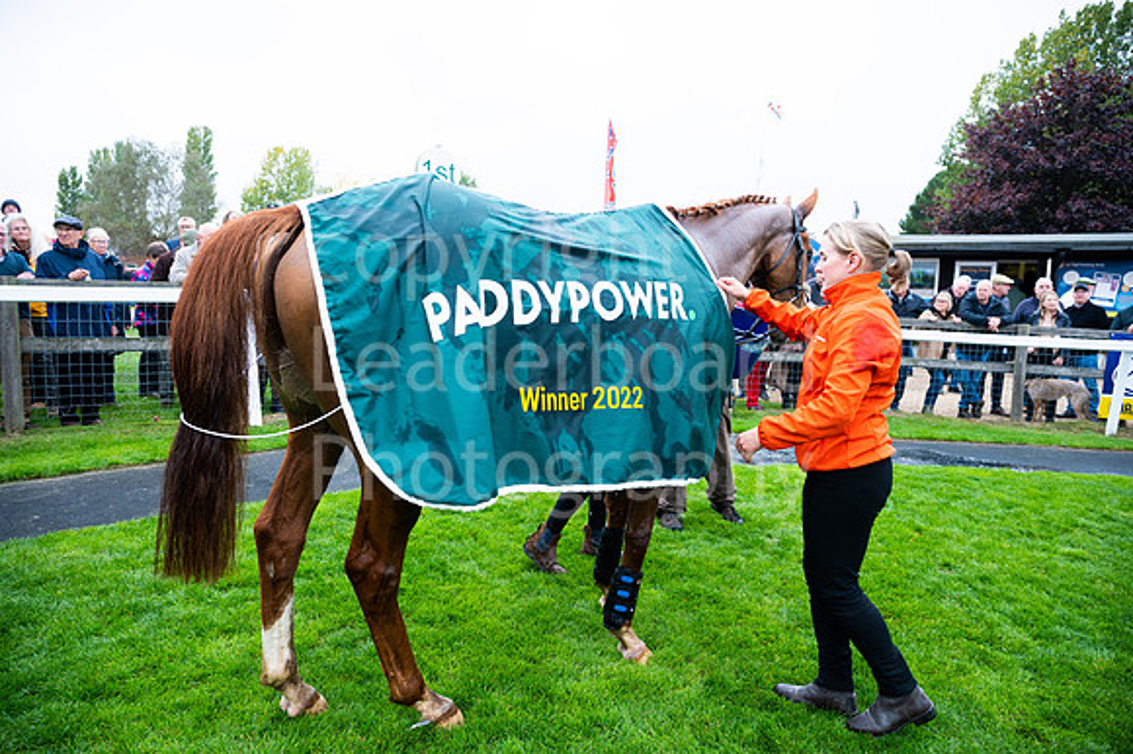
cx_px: 566
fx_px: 755
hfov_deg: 73.8
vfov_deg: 53.1
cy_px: 377
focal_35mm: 24
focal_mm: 24
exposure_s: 1/800
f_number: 4
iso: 500
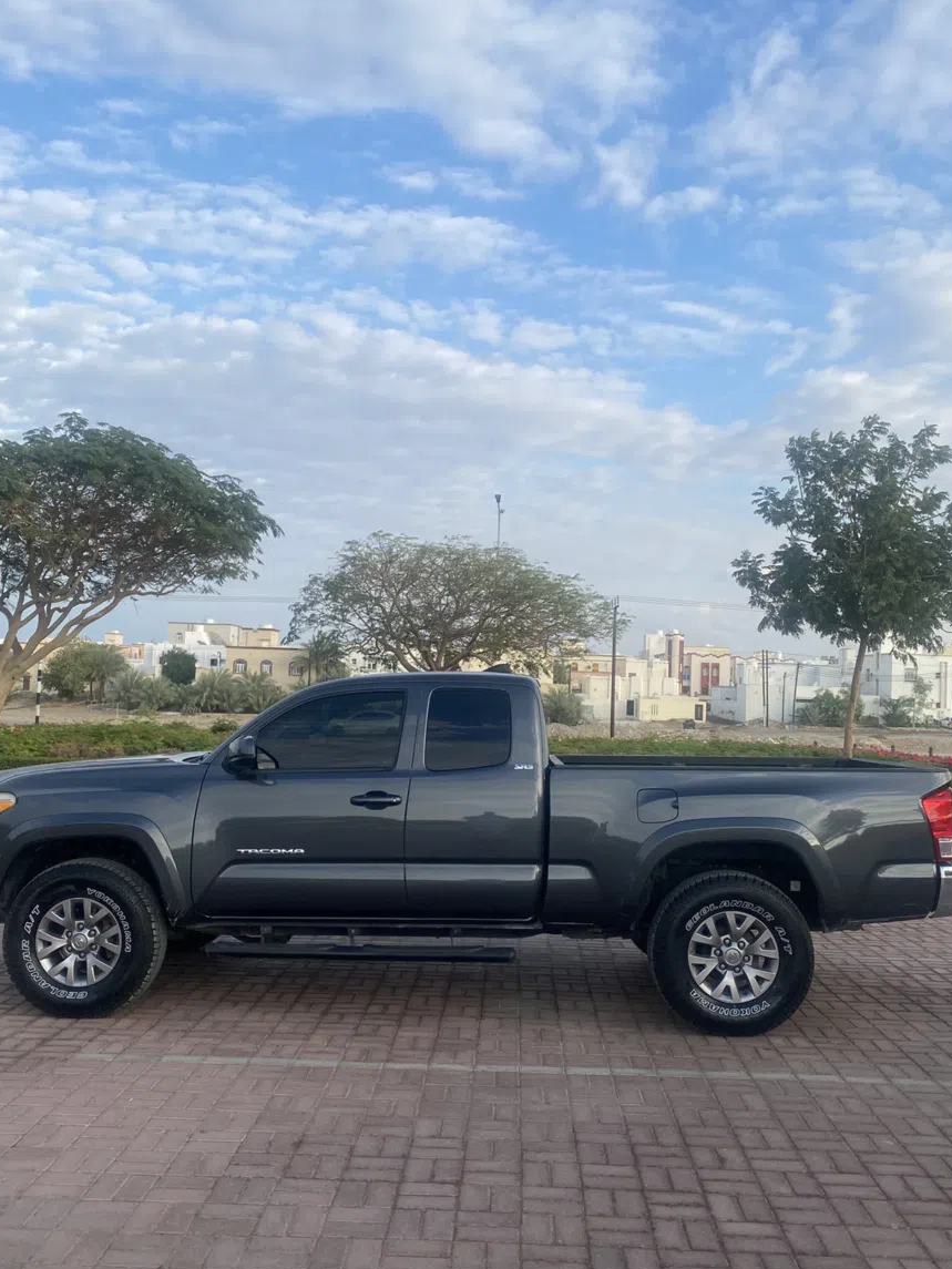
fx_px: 1137
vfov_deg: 58.3
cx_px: 470
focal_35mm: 31
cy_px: 649
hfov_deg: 45.4
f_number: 1.8
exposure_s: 1/1272
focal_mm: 4.25
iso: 32
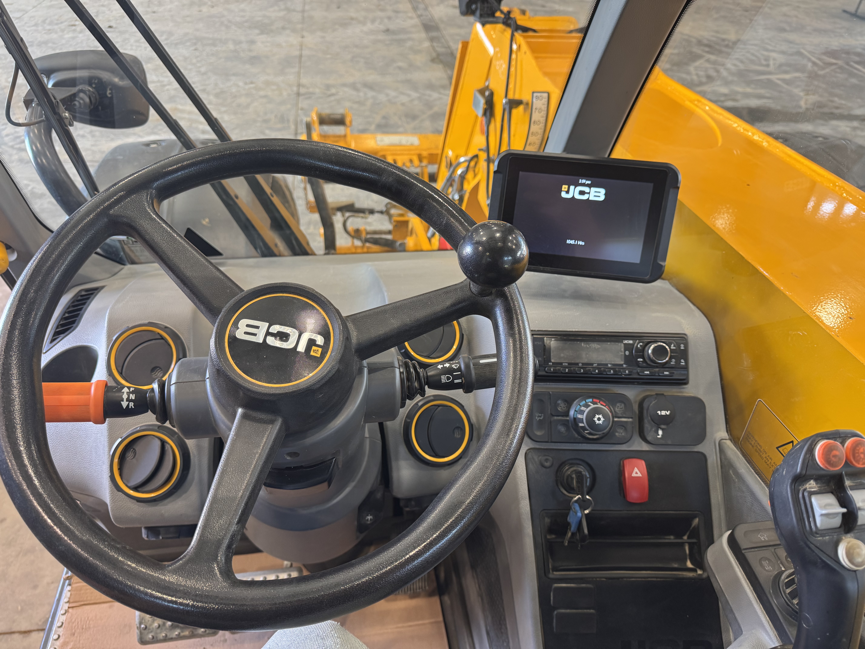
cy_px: 324
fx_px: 600
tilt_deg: -39.2
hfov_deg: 71.6
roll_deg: -3.7
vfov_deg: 56.8
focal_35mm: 24
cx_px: 432
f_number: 1.78
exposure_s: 1/90
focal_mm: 6.76
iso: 200
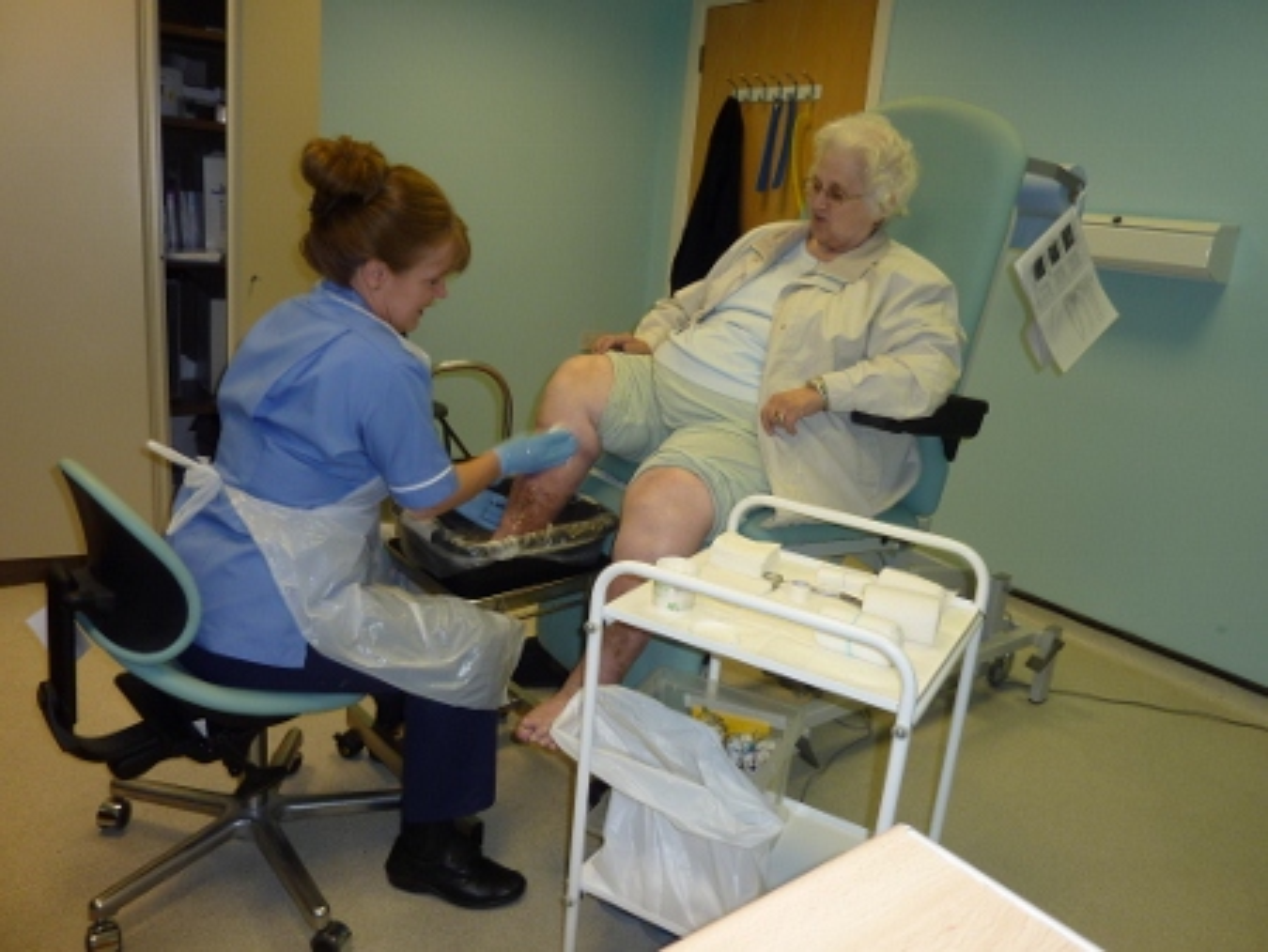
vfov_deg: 54.9
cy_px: 476
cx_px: 634
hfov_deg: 69.4
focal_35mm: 25
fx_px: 916
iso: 100
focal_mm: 4.1
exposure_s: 1/30
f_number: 3.3
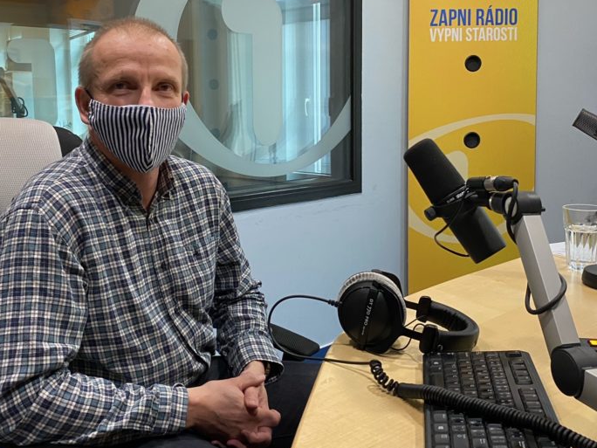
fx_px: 655
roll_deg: +1.0
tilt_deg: -4.8
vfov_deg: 37.4
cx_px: 279
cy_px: 160
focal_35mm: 38
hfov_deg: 48.9
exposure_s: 1/50
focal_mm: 4.25
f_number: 1.8
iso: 320
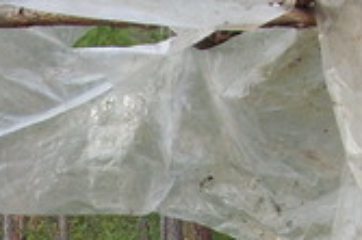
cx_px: -50
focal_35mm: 157
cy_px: 375
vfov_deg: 8.5
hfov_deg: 12.8
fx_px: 1577
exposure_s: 1/180
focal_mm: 6
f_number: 3.5
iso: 80
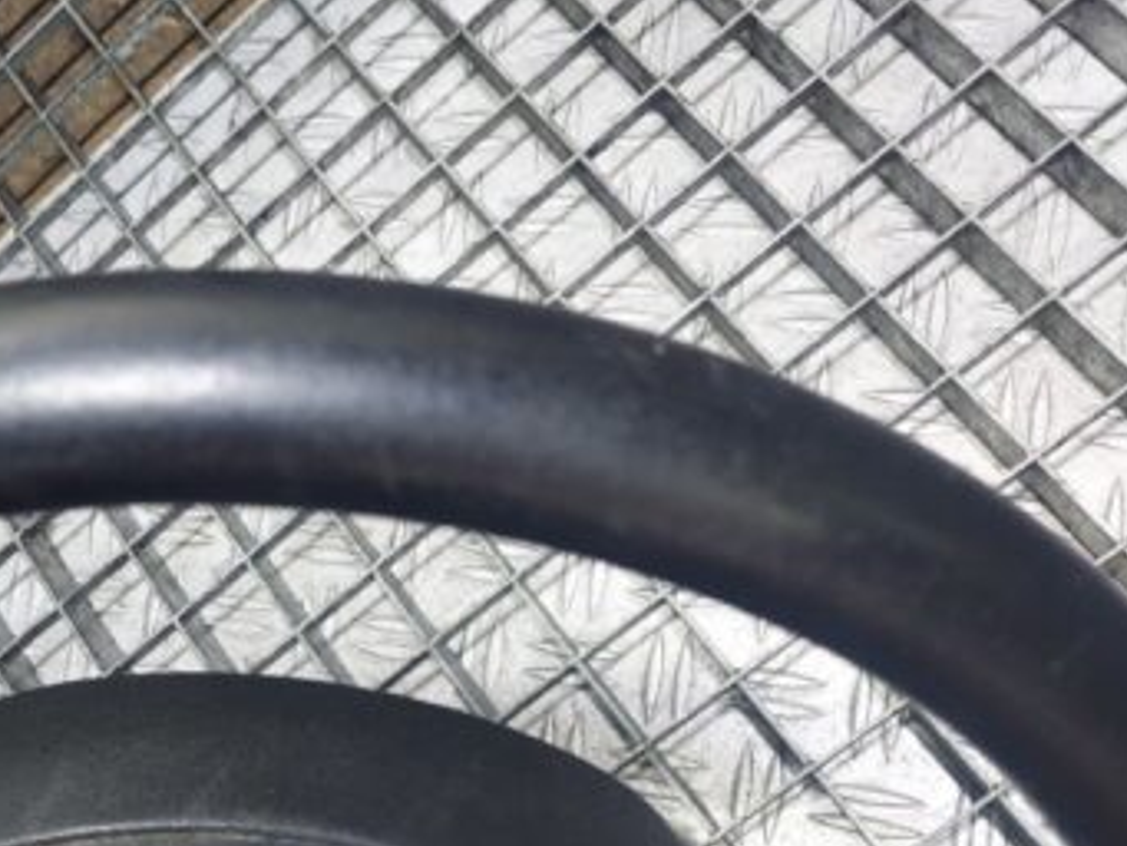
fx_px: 1433
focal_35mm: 44
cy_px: 664
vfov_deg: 32.1
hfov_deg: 41.7
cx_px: 288
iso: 200
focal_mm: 5.23
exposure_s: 1/50
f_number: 1.8
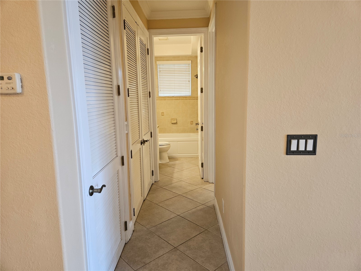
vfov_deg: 58.9
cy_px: 136
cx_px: 180
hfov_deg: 73.9
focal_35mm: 23
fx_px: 240
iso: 200
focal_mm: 5.4
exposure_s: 1/120
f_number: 1.8
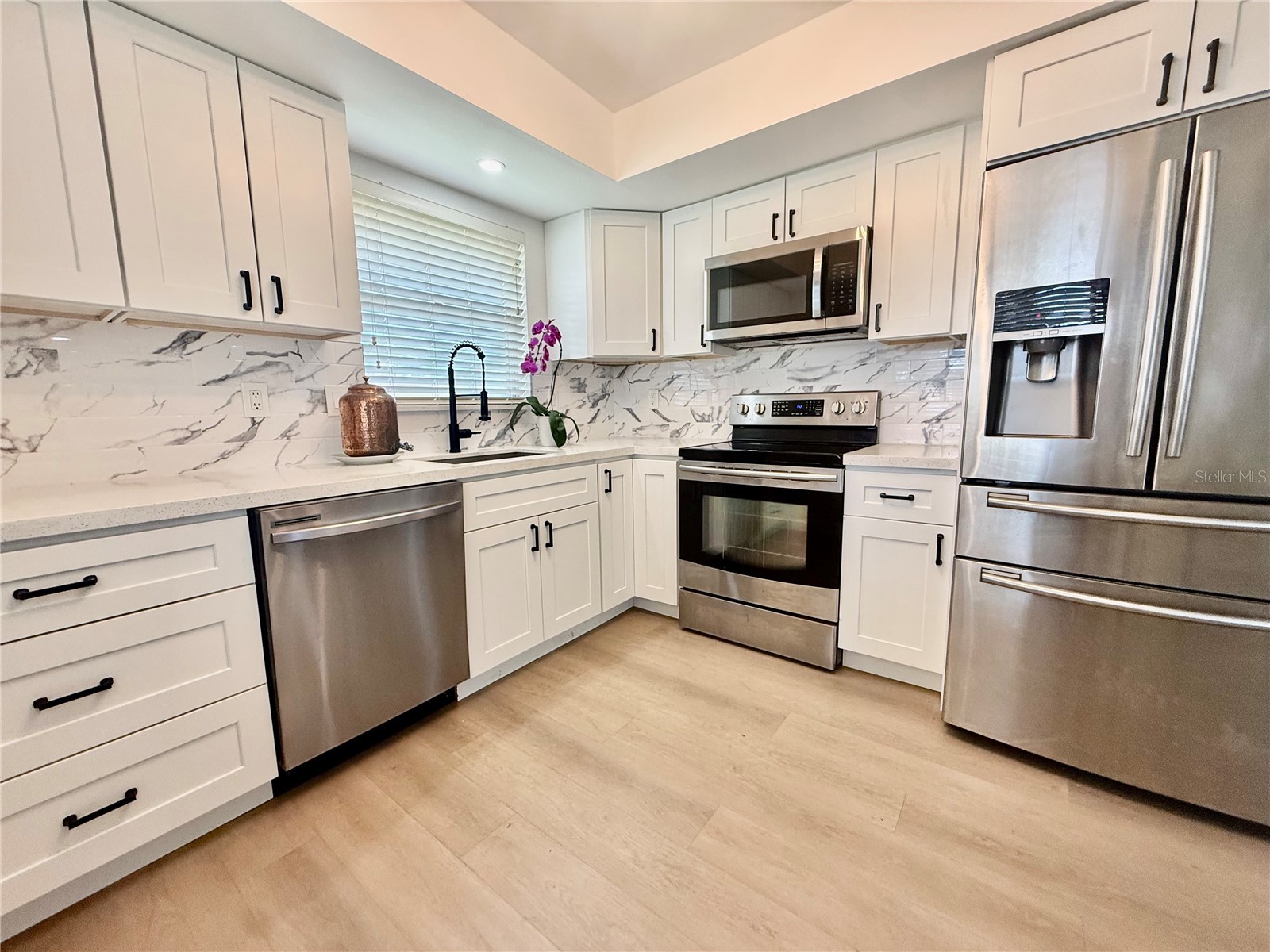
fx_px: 514
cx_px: 635
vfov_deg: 85.7
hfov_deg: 102.1
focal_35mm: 14
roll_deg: +0.4
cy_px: 476
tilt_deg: -7.2
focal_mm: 2.22
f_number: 2.2
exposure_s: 1/120
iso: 160
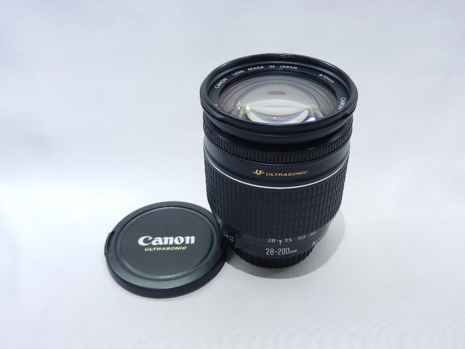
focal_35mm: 33
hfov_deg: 55.4
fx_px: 443
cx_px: 232
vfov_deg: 42.9
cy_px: 174
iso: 160
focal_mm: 5.9
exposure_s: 1/50
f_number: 3.8
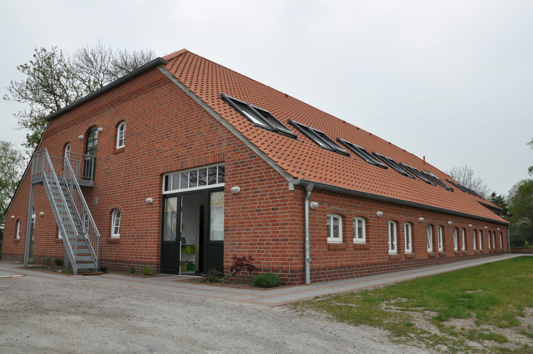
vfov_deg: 47.8
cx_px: 266
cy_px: 177
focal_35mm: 27
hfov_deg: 67.4
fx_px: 399
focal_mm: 18
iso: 200
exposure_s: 1/200
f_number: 10
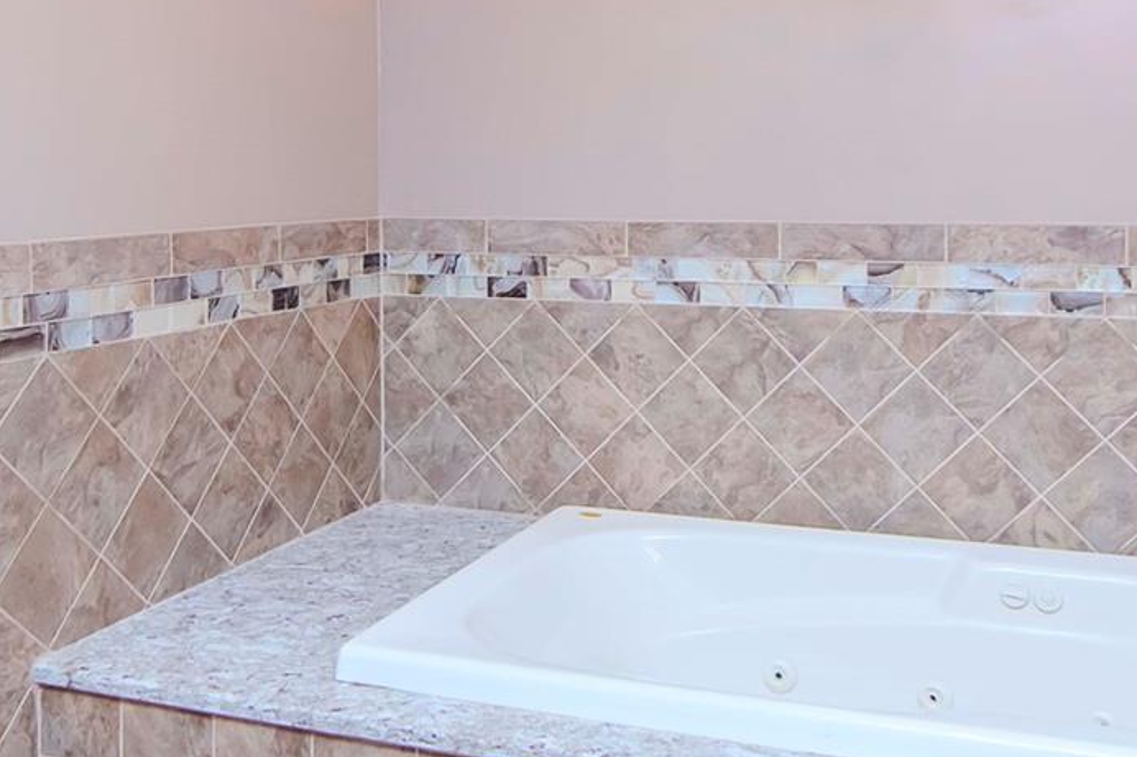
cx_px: 601
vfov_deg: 33.9
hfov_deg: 50.5
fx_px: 1205
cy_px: 149
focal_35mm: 38
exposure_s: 1/125
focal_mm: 11
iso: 1000
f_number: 4
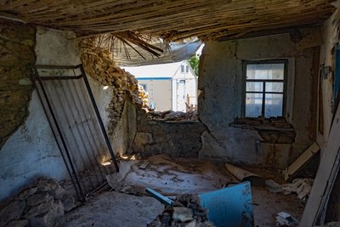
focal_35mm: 25
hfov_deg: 71.5
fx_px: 236
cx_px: 170
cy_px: 114
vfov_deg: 51.3
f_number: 2.8
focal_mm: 25
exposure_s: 1/800
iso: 640
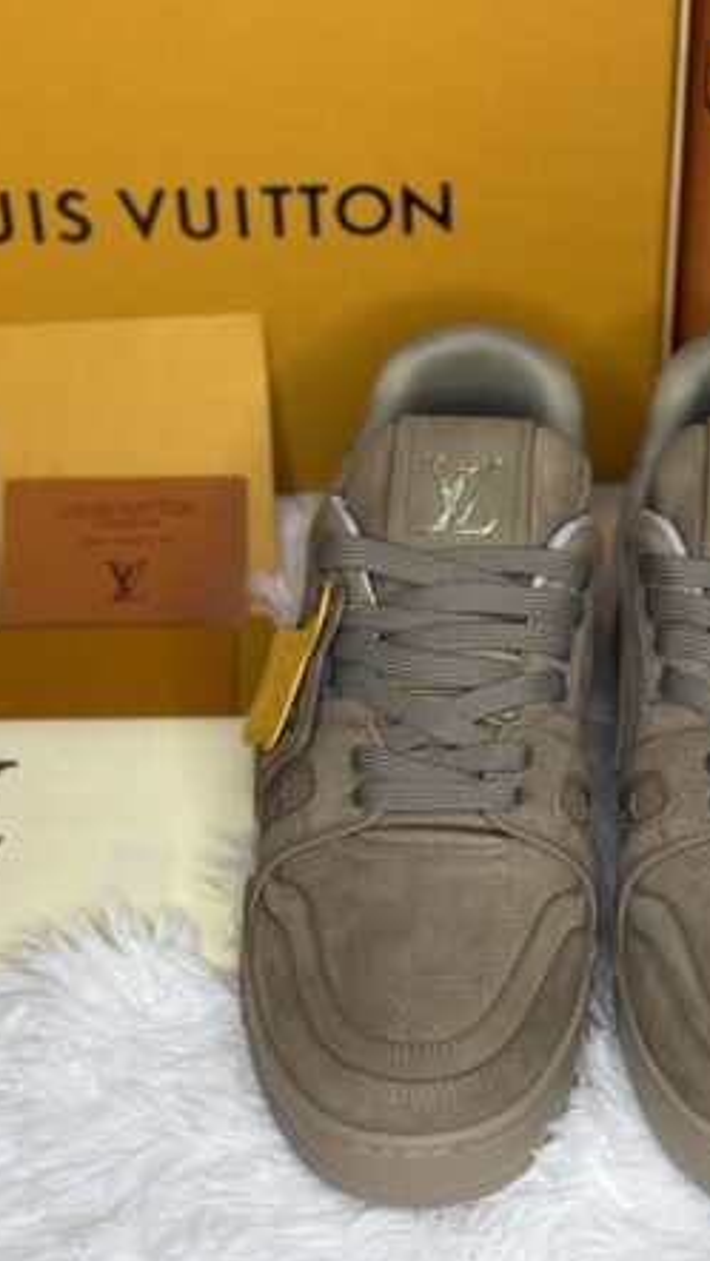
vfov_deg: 29.7
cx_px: 513
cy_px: 636
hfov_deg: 16.9
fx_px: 2374
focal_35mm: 71
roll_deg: -0.6
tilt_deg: -39.9
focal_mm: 6.76
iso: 64
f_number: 1.78
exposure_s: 1/120
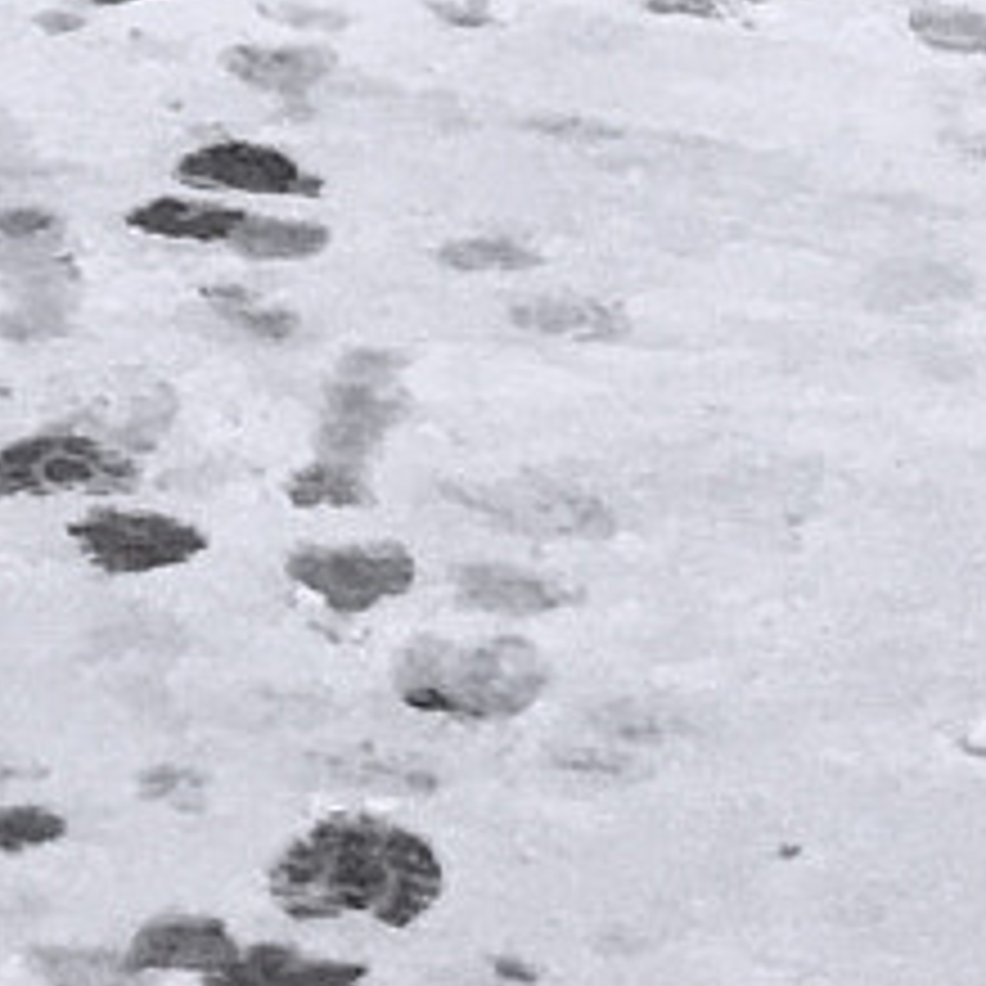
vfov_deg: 7.7
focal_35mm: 187
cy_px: -2341
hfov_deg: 9.2
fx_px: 6026
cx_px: -185
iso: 25
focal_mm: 4.15
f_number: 2.2
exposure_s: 1/466
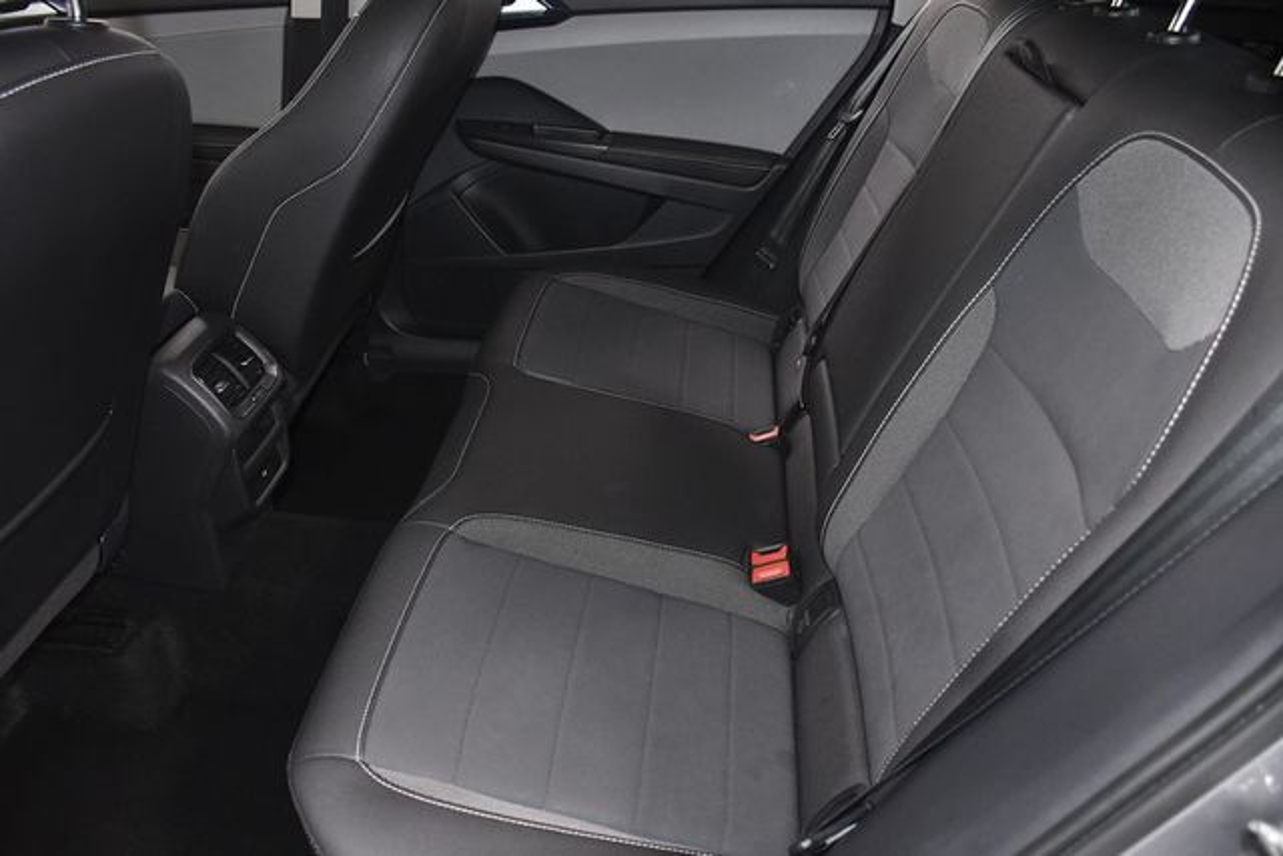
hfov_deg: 67.4
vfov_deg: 48.0
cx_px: 642
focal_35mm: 27
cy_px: 428
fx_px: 962
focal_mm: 18
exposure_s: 1/200
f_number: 4.5
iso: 2500
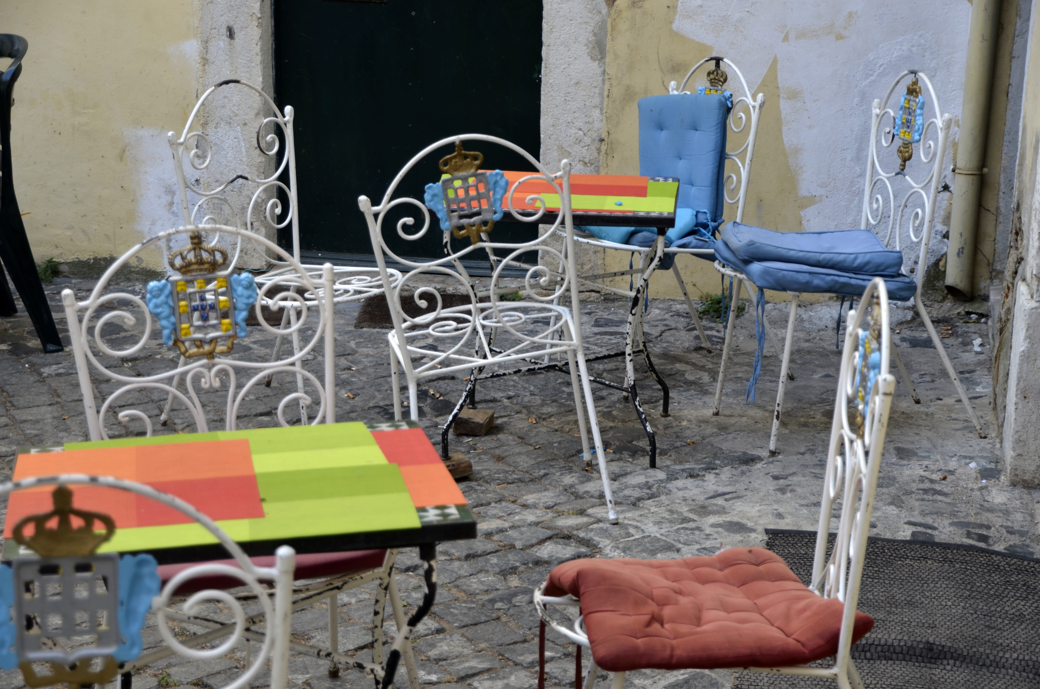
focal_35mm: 75
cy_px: 344
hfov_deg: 27.0
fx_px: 2162
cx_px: 520
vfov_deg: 18.1
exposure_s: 1/100
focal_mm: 50
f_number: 5
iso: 100
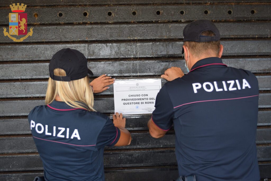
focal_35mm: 45
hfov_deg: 43.6
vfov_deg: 29.9
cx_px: 136
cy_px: 90
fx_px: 339
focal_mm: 30
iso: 400
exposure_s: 1/100
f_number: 5
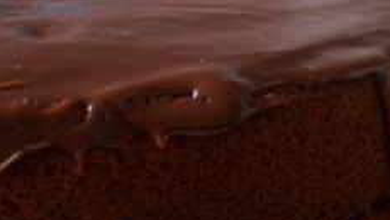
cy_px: 65
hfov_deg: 33.5
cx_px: 300
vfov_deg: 19.7
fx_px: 632
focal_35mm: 61
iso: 240
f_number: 2.7
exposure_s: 1/13
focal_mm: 6
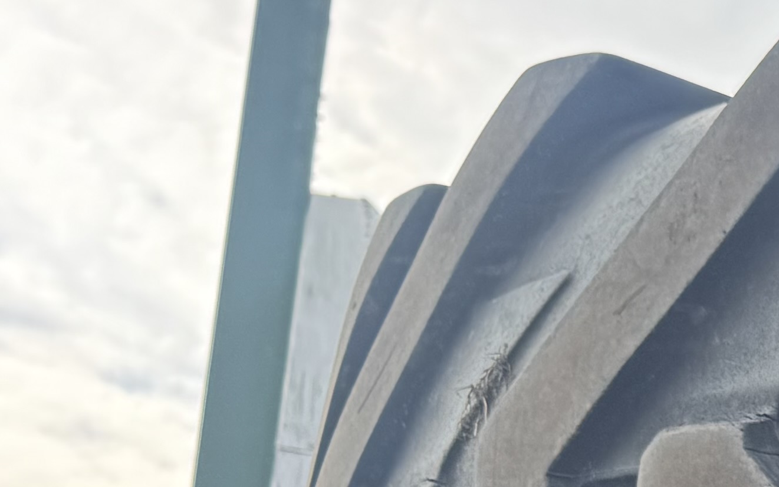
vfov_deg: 11.1
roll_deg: -1.6
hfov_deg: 15.3
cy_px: 864
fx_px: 2336
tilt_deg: +9.8
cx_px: 1542
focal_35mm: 110
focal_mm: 6.76
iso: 80
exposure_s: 1/938
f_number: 1.78
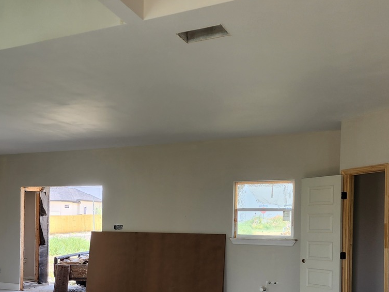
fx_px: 495
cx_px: 92
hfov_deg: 41.5
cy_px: 225
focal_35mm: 44
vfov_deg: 32.2
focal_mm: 6.4
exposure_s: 1/180
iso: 32
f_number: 1.8
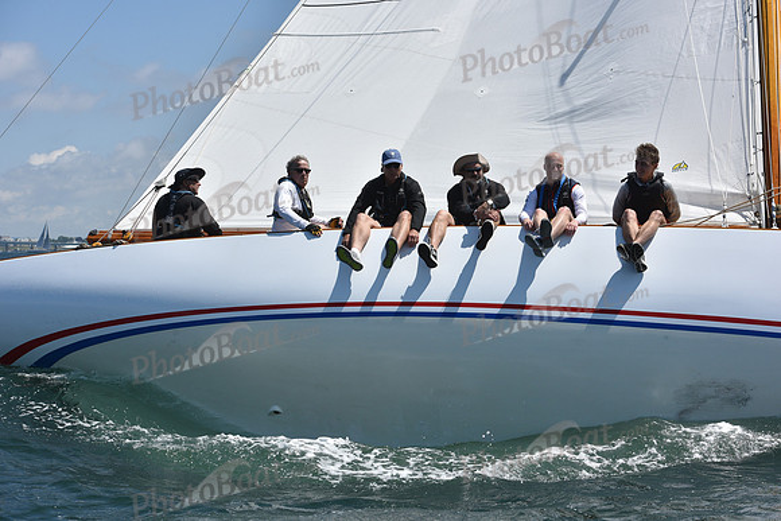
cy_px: 260
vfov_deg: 19.5
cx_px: 390
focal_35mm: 70
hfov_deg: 28.8
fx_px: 1519
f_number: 8
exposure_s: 1/1250
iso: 250
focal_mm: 70
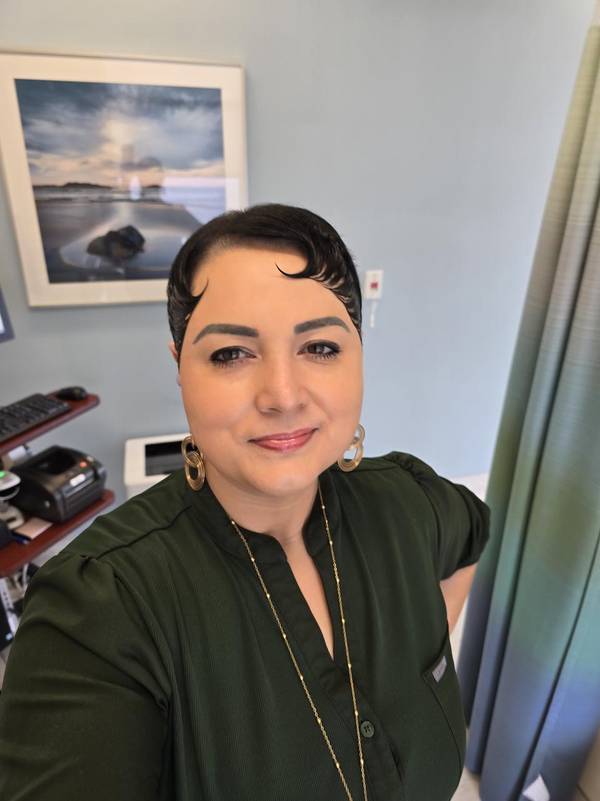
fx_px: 532
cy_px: 400
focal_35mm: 23
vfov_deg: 73.9
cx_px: 300
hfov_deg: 58.9
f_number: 1.7
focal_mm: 6.3
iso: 32
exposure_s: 1/50
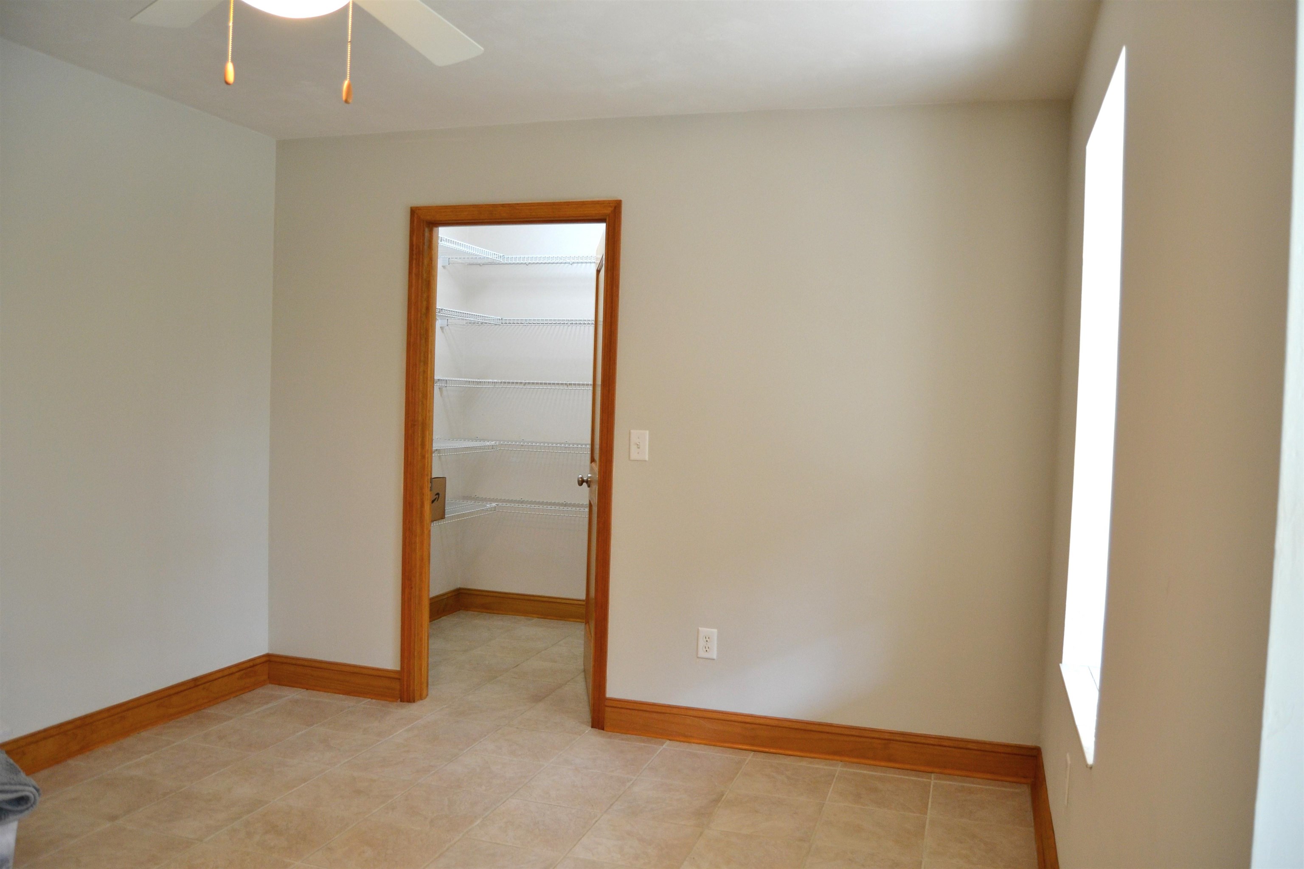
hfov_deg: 67.4
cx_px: 652
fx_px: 978
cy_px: 434
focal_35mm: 27
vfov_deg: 47.9
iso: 450
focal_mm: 18
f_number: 3.5
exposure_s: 1/60
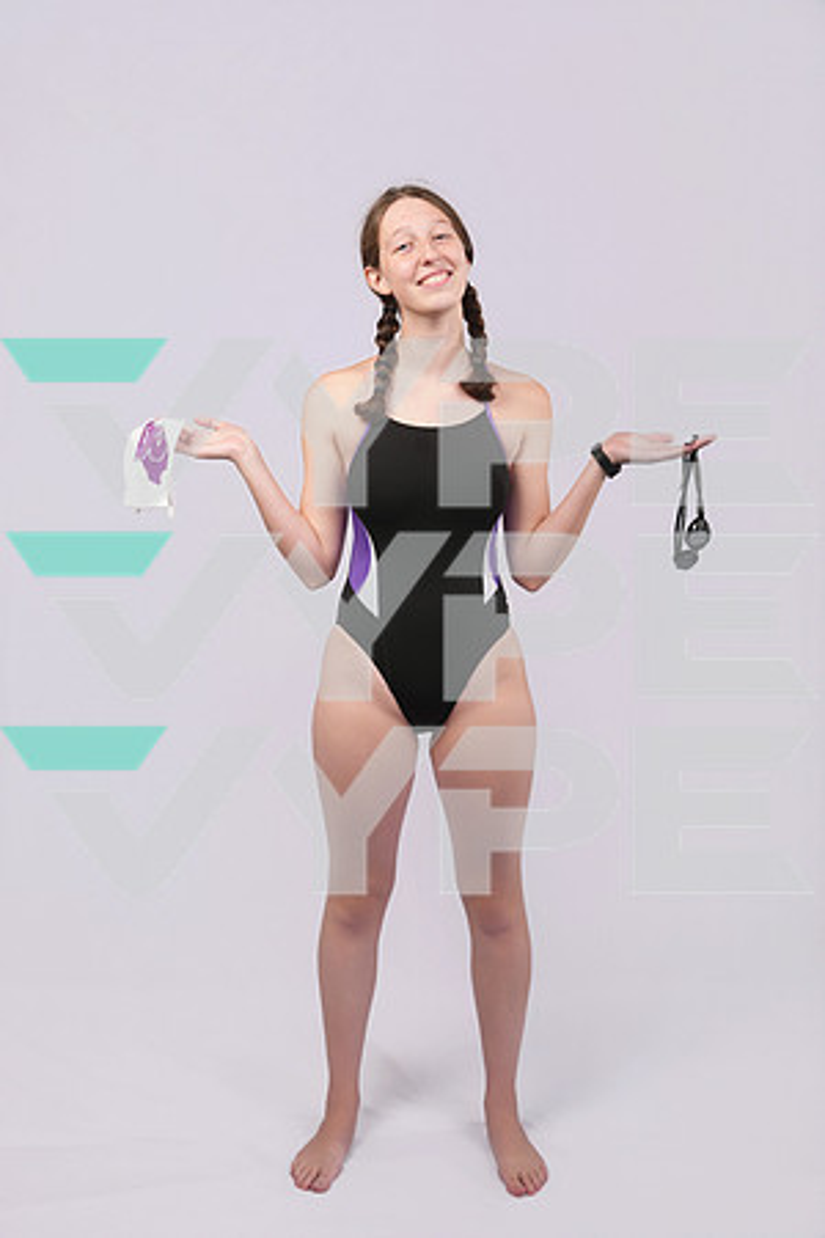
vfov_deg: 51.9
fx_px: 1272
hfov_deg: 35.9
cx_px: 412
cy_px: 619
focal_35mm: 37
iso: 160
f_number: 7.1
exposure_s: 1/250
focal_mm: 37
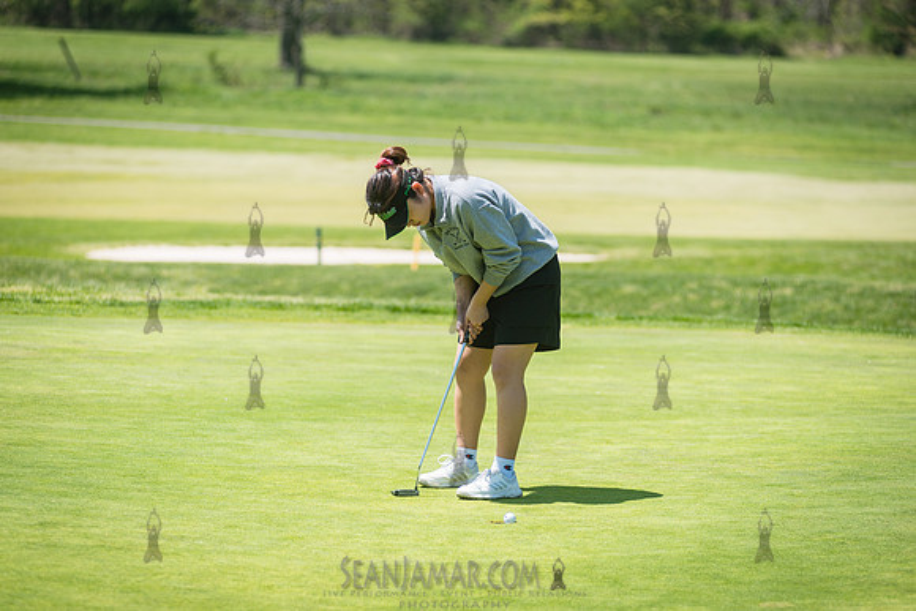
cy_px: 306
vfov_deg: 9.5
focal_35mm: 145
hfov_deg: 14.2
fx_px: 3690
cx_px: 458
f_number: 3.5
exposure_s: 1/800
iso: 100
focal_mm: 145
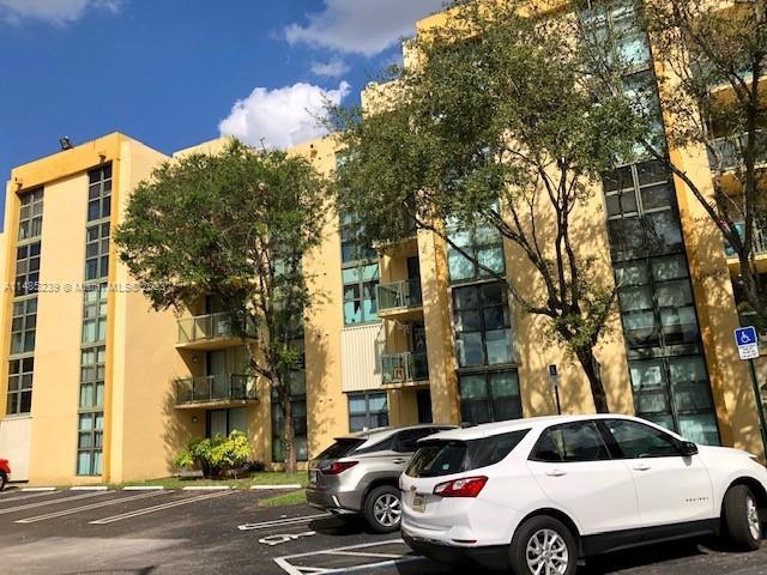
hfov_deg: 63.4
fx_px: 620
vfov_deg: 49.7
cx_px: 384
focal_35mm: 28
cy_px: 288
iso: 20
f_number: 1.8
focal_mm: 3.99
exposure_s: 1/2825
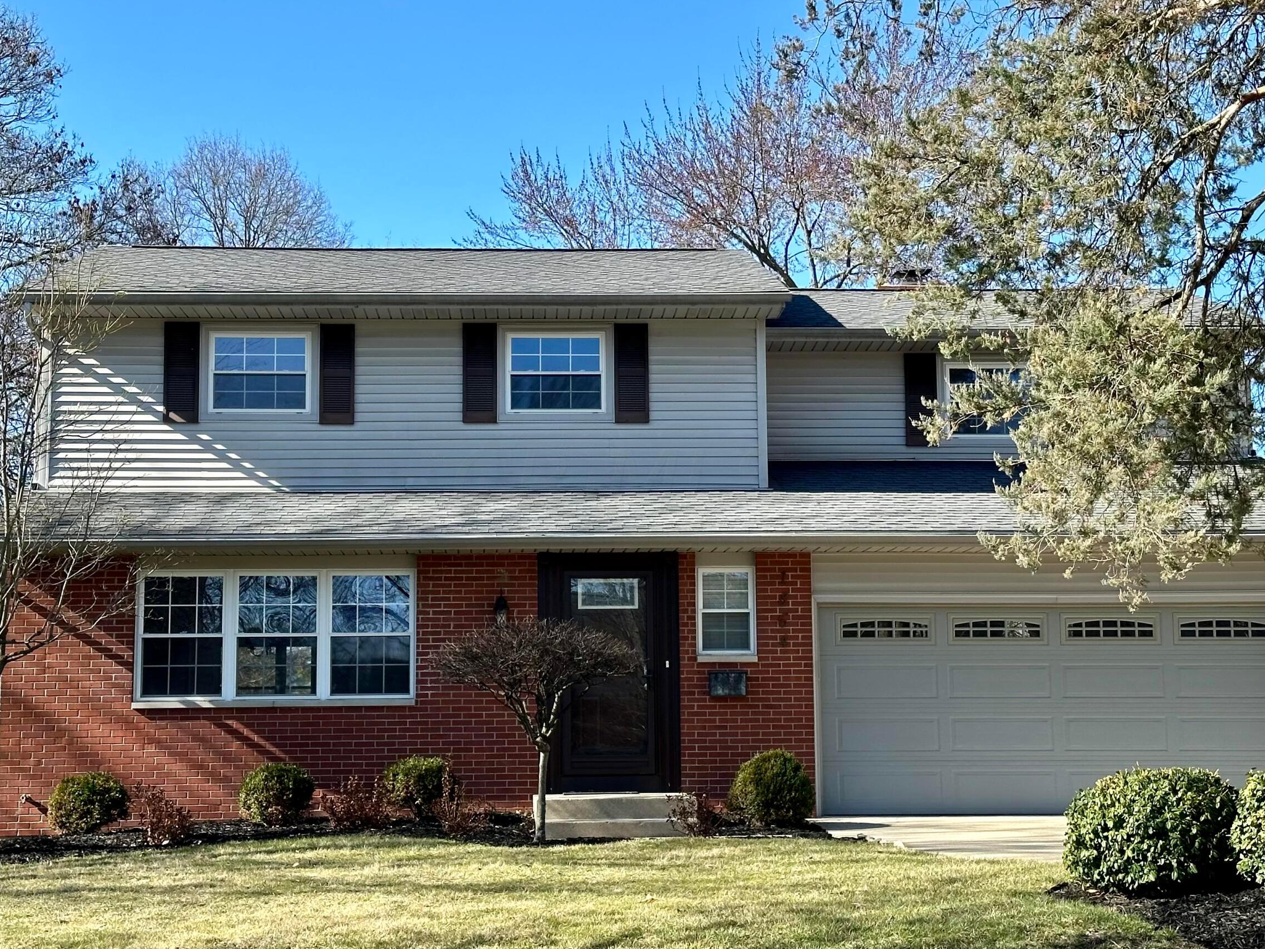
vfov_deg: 23.3
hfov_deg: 30.7
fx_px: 2302
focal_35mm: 63
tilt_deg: +7.9
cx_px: 619
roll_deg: +0.5
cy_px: 481
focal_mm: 6.86
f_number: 1.78
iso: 64
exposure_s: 1/1414
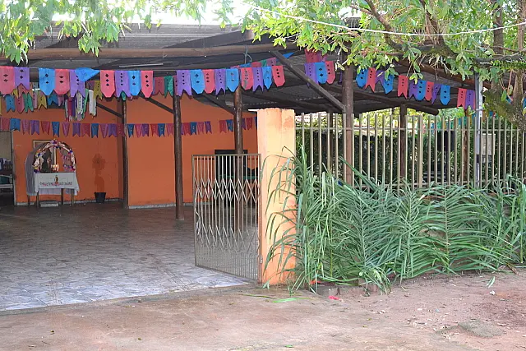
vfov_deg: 28.1
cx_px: 263
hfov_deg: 41.1
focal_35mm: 48
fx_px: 701
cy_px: 176
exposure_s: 1/60
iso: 1000
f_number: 4.2
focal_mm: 32
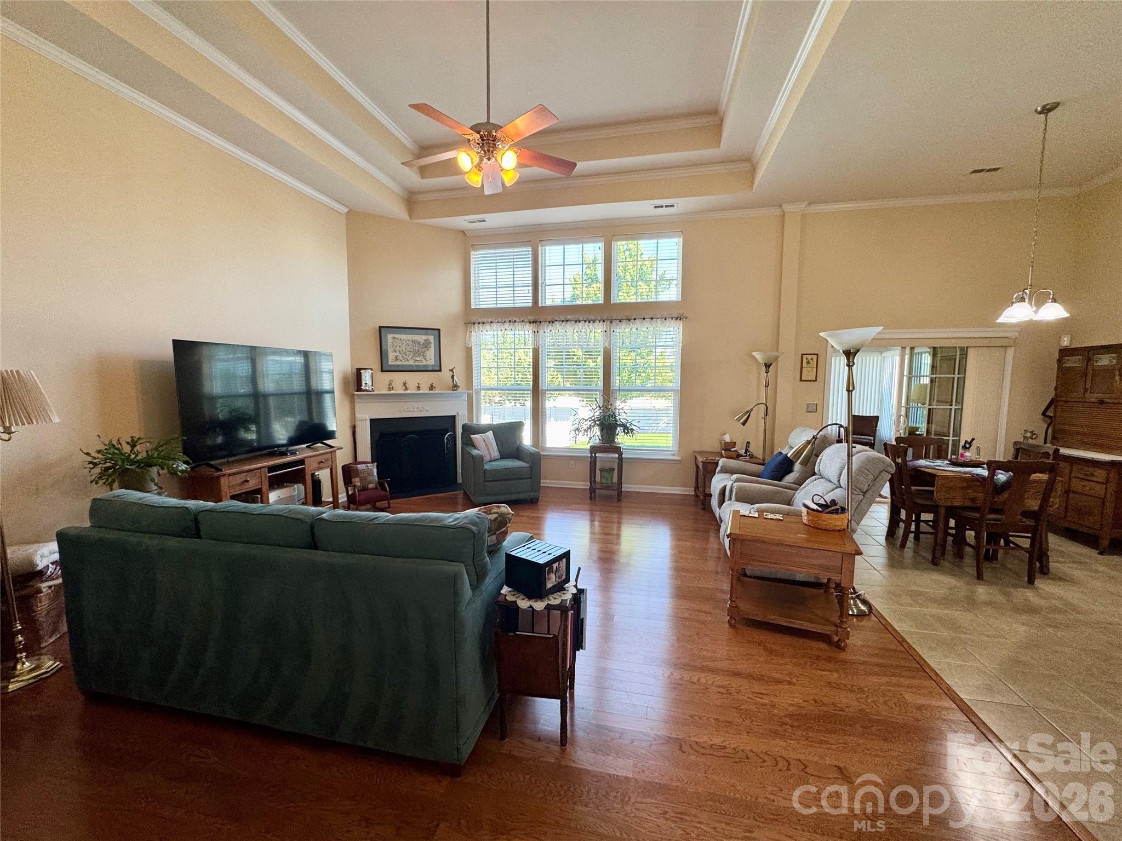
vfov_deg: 85.7
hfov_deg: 102.1
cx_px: 561
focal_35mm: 14
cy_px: 420
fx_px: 454
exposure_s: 1/120
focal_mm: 2.22
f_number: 2.2
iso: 125
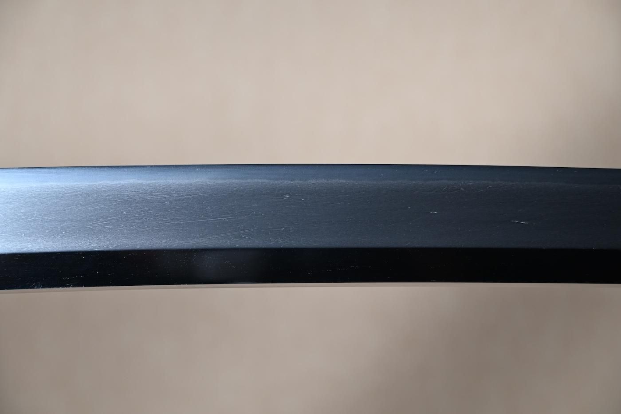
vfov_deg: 15.4
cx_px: 310
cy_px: 207
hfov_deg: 23.0
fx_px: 1526
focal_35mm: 88
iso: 110
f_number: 5
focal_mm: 59
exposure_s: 1
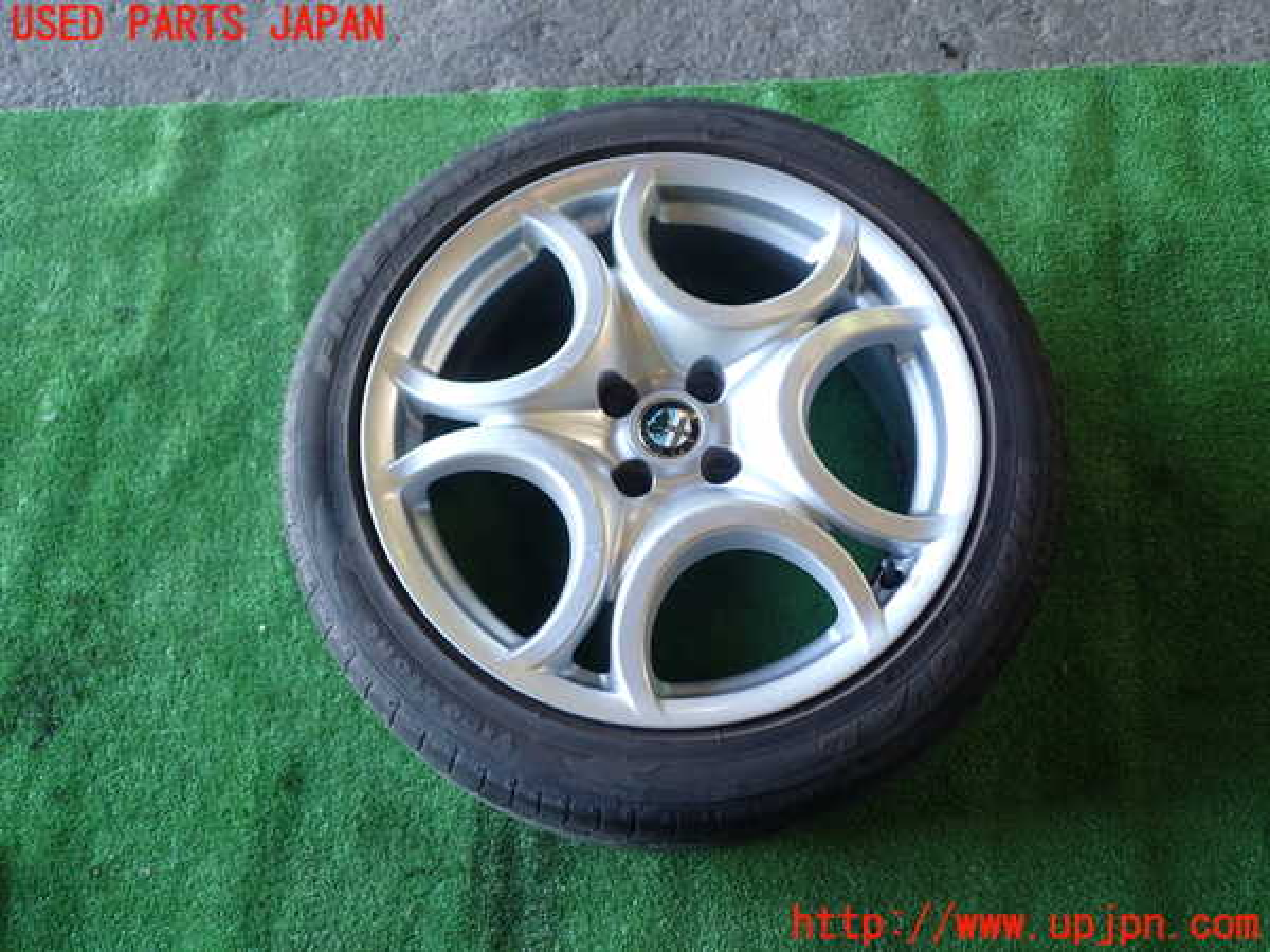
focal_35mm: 36
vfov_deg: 39.7
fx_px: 1321
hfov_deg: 51.4
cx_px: 635
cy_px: 476
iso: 200
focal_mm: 6.37
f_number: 2.5
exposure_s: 1/50
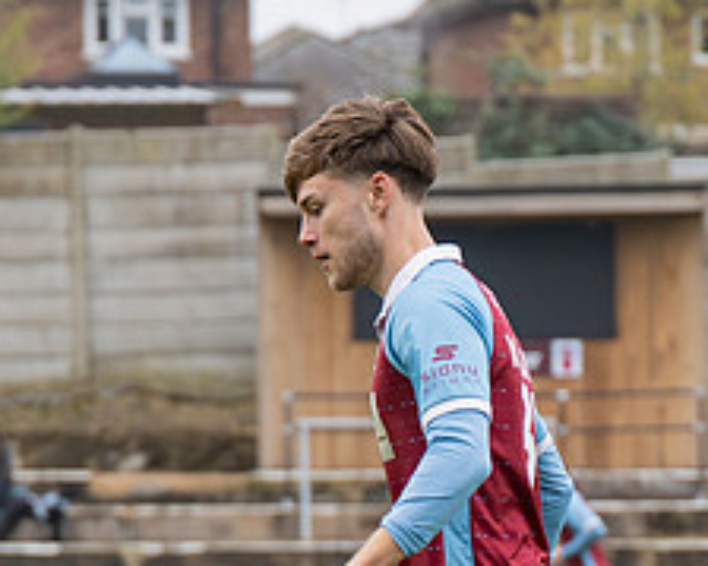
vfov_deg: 3.7
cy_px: 833
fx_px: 8608
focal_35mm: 411
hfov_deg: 4.7
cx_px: 415
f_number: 2.8
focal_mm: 74
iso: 800
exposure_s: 1/500
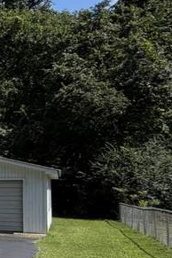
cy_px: 178
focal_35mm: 64
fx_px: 459
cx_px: -387
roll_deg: +0.0
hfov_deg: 10.5
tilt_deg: +1.7
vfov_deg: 31.1
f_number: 2.2
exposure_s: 1/770
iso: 25
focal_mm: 2.22
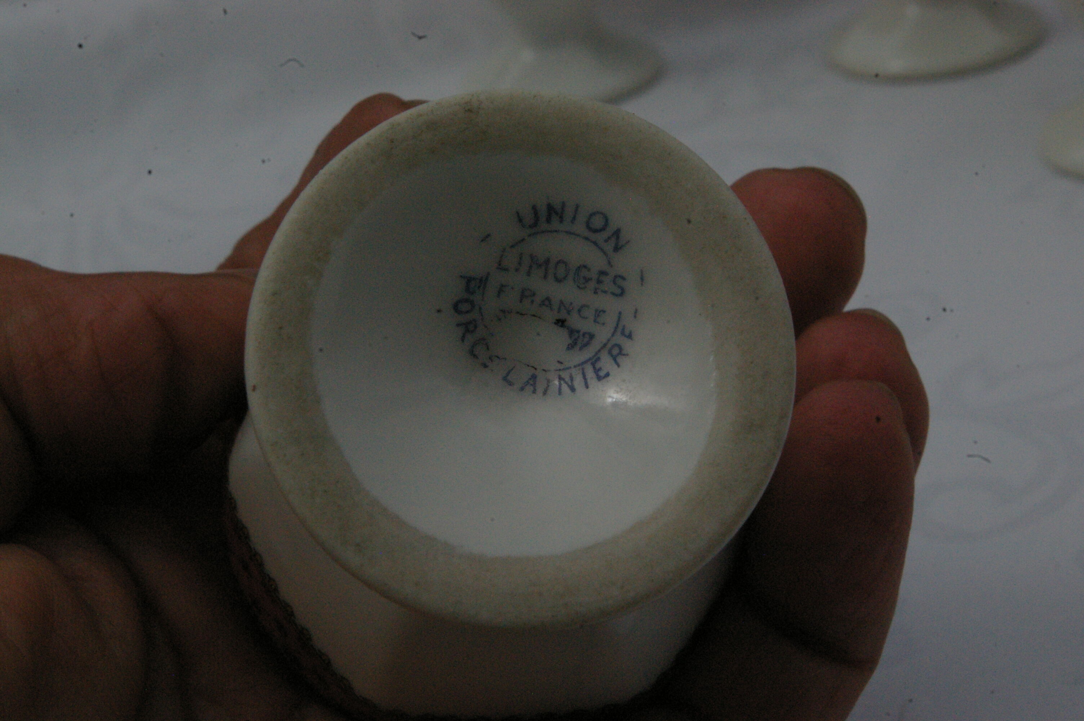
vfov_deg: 34.1
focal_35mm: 39
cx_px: 542
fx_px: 1173
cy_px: 360
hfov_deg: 49.6
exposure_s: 1/1000
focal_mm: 26
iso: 1600
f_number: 16
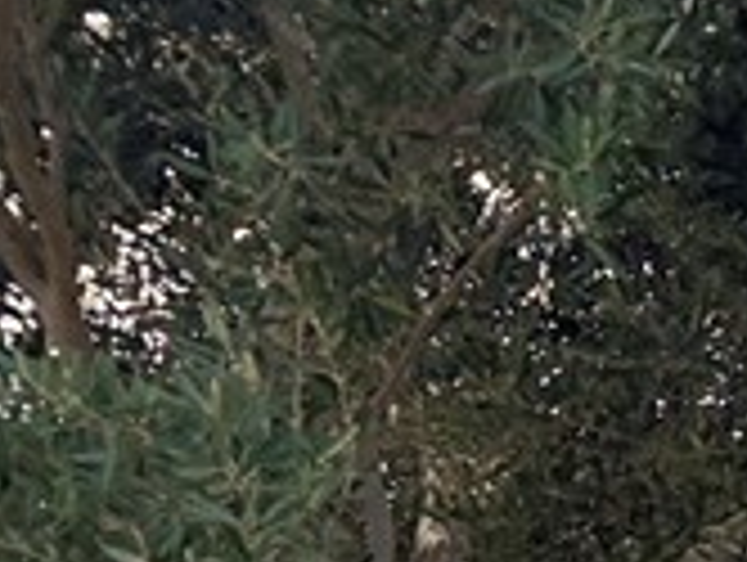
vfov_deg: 8.6
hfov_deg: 9.9
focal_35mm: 148
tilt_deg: -4.2
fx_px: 3198
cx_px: 2259
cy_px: 1601
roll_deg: -0.8
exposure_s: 1/3145
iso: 100
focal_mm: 6.76
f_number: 1.78
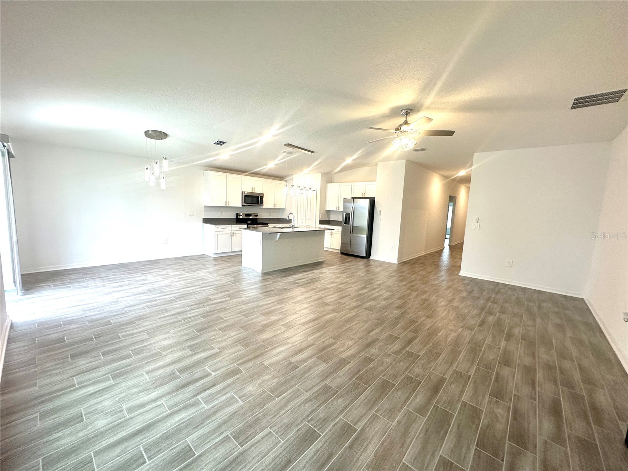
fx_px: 254
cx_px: 314
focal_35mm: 14
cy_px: 236
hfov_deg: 102.1
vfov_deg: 85.7
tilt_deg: -6.2
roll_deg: -2.2
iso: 160
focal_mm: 2.22
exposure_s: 1/120
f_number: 2.2
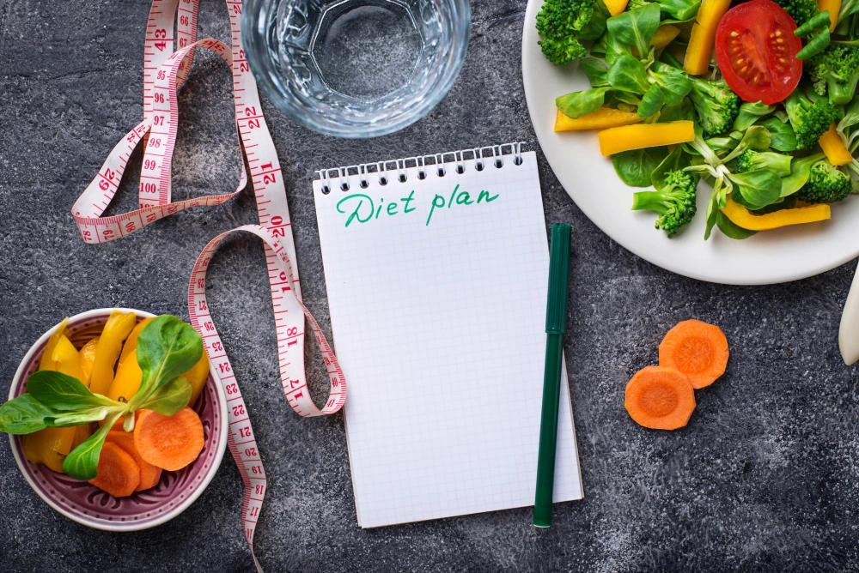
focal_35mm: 50
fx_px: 1194
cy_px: 286
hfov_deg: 39.6
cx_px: 430
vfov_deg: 27.0
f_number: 9
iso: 100
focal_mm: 50
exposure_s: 1/100
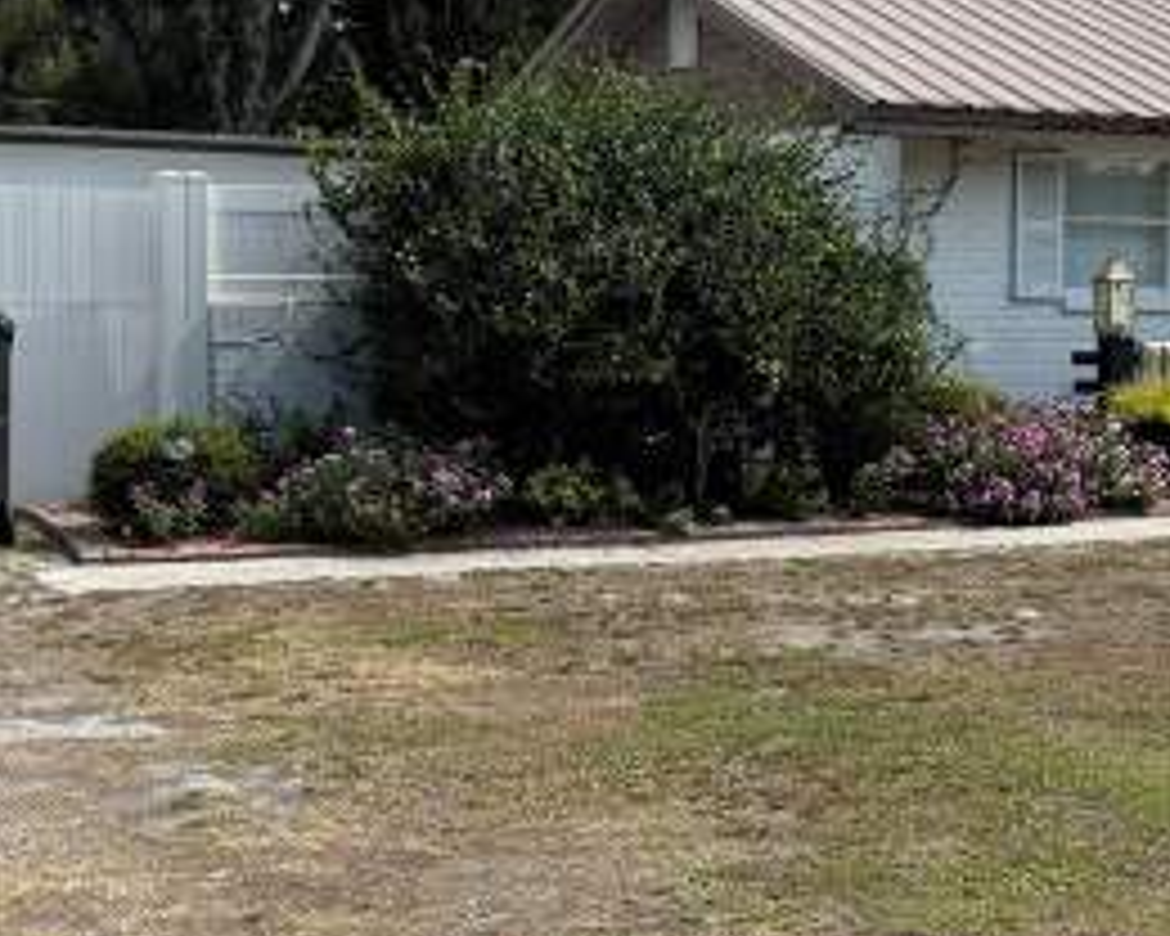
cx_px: 1143
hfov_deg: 25.2
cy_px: 482
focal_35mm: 72
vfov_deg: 21.3
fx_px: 2493
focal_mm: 6.76
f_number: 1.78
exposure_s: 1/3759
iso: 100
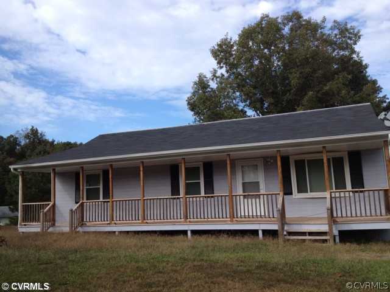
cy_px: 146
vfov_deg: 40.7
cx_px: 195
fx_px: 394
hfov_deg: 52.6
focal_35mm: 35
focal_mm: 4.28
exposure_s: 1/1255
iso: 50
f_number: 2.4
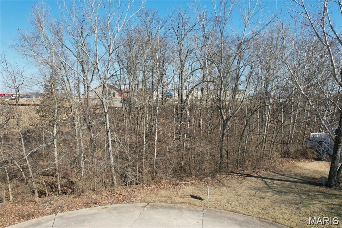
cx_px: 171
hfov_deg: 78.6
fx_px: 209
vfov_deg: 57.2
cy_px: 114
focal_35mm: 22
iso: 100
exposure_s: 1/1250
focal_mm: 8.38
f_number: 2.8
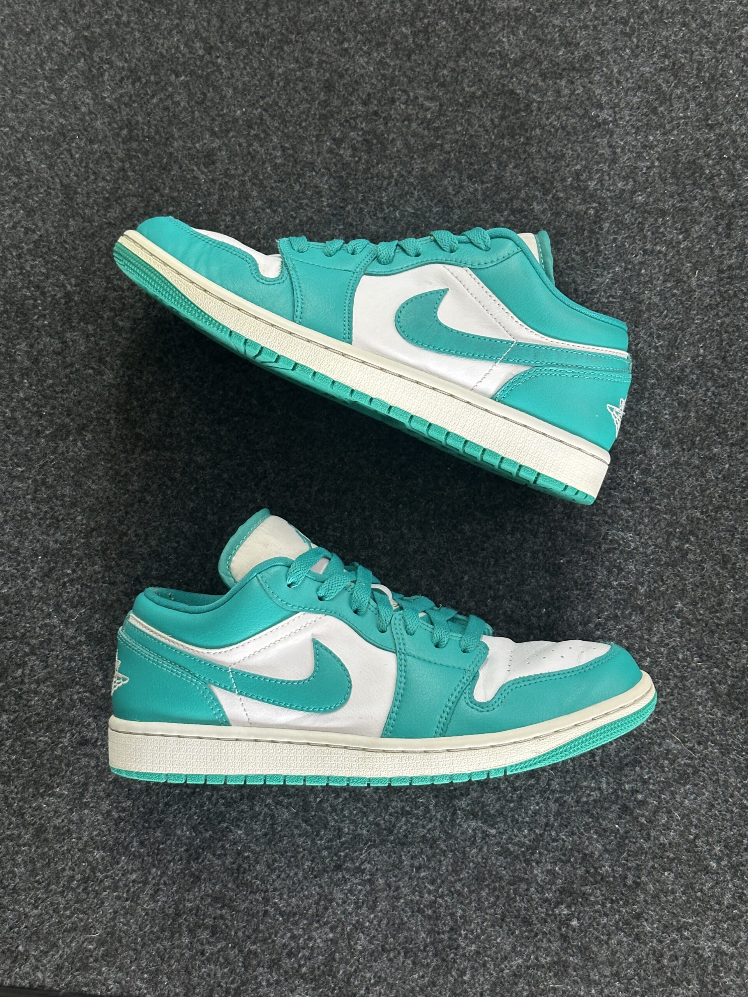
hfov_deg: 30.3
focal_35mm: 48
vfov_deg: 39.7
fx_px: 1383
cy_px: 498
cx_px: 374
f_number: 1.78
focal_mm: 6.86
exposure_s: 1/50
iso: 160
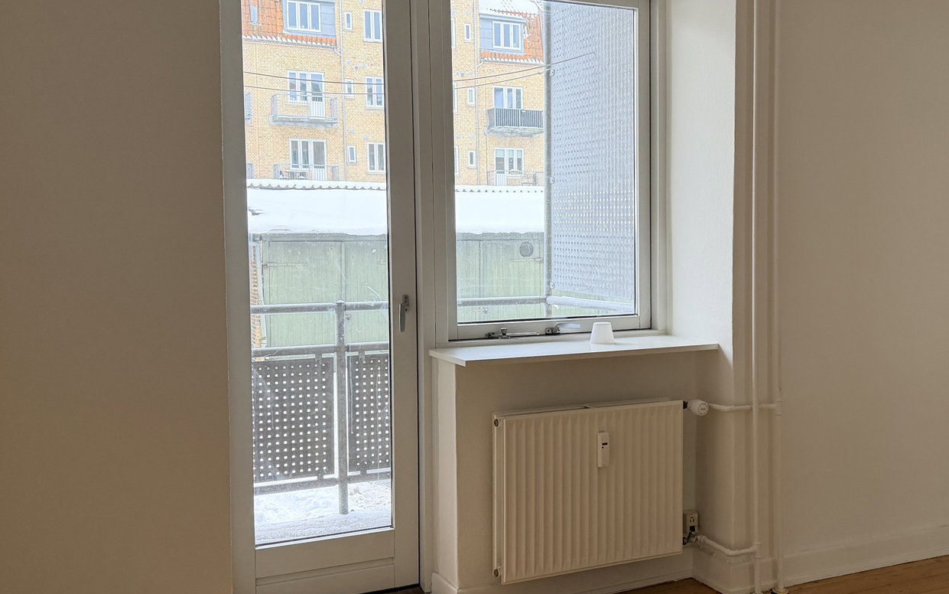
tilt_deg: -3.2
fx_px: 1061
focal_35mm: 41
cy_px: 295
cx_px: 635
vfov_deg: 31.3
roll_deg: +0.3
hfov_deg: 47.4
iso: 200
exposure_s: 1/111
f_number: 1.78
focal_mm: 6.76
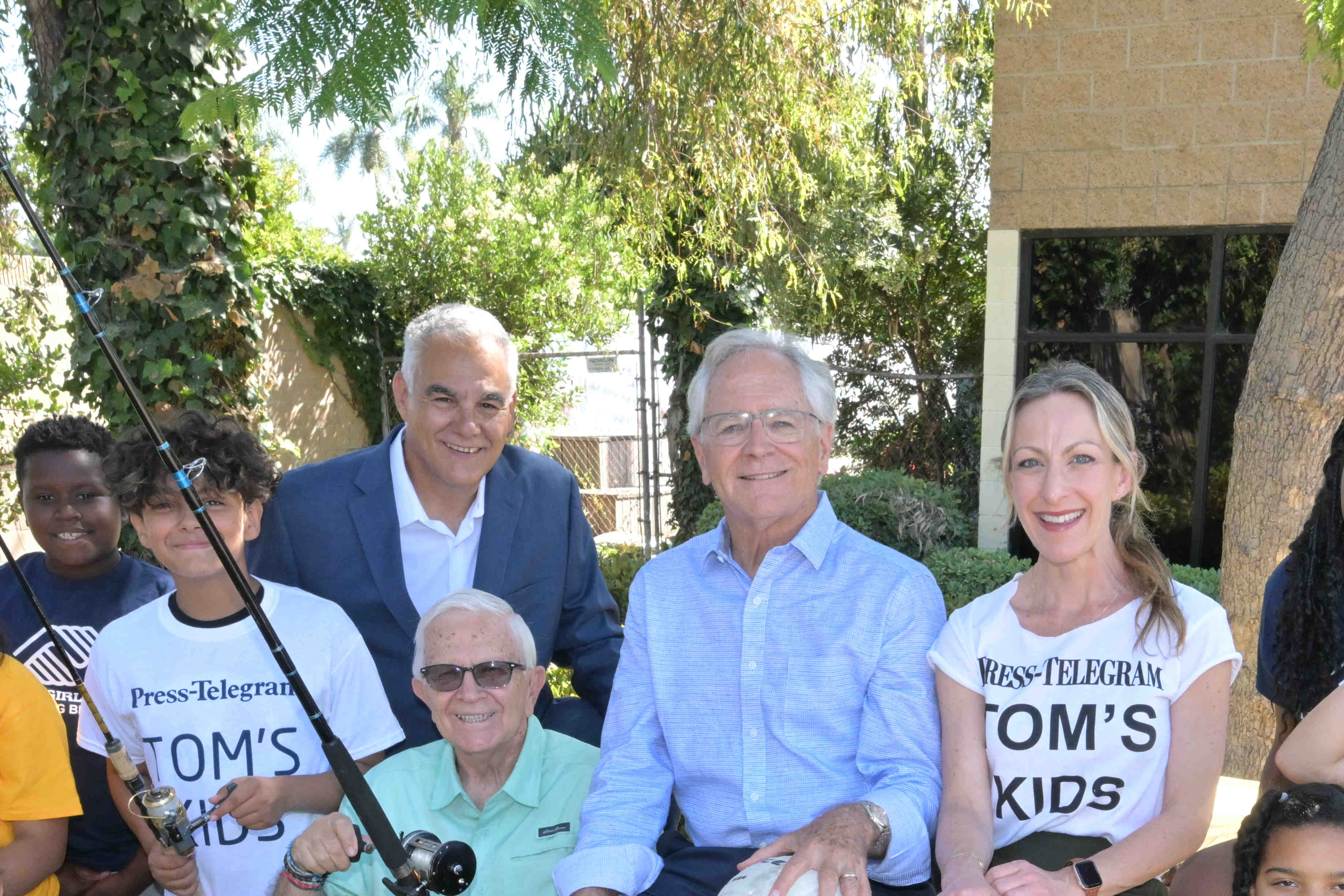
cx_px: 864
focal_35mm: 46
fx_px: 1722
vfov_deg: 27.1
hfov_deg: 42.2
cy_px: 953
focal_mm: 20.5
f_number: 14
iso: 2000
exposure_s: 1/200
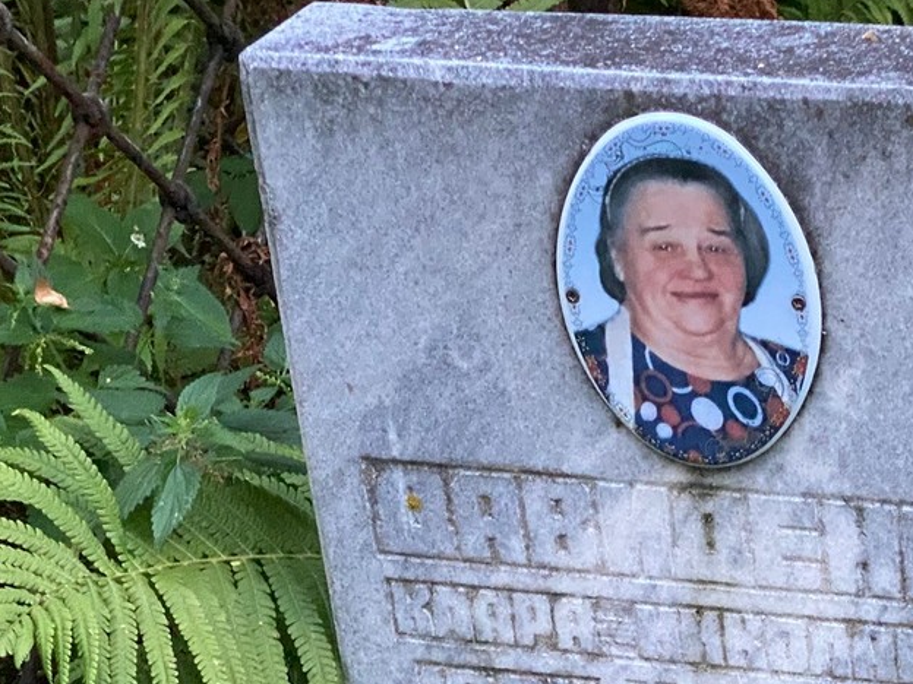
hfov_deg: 16.2
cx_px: 816
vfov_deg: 12.1
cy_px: 772
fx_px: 3165
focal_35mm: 120
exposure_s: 1/60
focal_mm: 6
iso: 640
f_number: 2
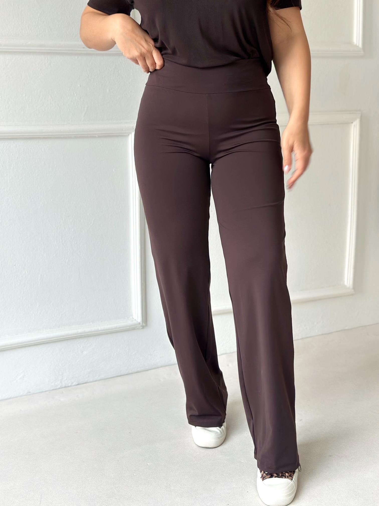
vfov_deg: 39.7
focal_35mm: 48
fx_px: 701
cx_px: 190
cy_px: 253
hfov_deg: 30.3
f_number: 1.78
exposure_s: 1/60
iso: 160
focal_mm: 6.86
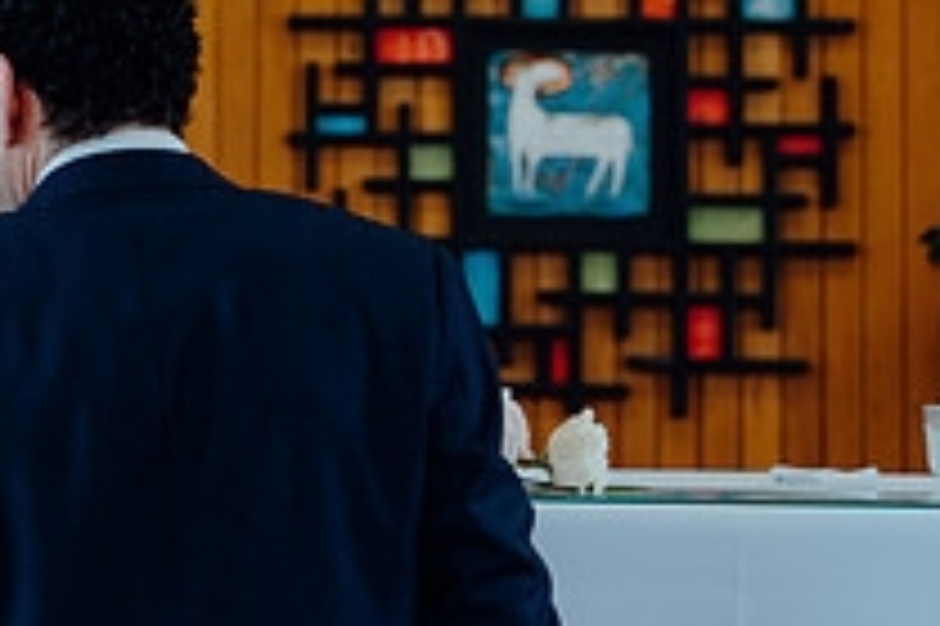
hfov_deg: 14.4
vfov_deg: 9.8
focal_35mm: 139
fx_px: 3626
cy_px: 169
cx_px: -157
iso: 500
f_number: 2.8
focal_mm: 50
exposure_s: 1/200
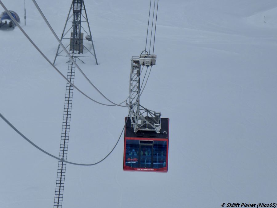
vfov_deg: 1.9
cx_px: 138
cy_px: 104
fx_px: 6402
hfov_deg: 2.5
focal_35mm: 800
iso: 80
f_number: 6.4
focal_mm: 129
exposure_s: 1/1600
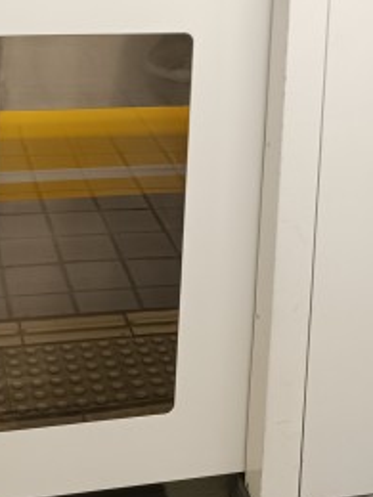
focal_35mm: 71
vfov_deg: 24.3
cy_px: -134
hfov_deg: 20.7
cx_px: 159
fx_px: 1020
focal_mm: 6.14
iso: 634
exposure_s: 1/50
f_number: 1.65
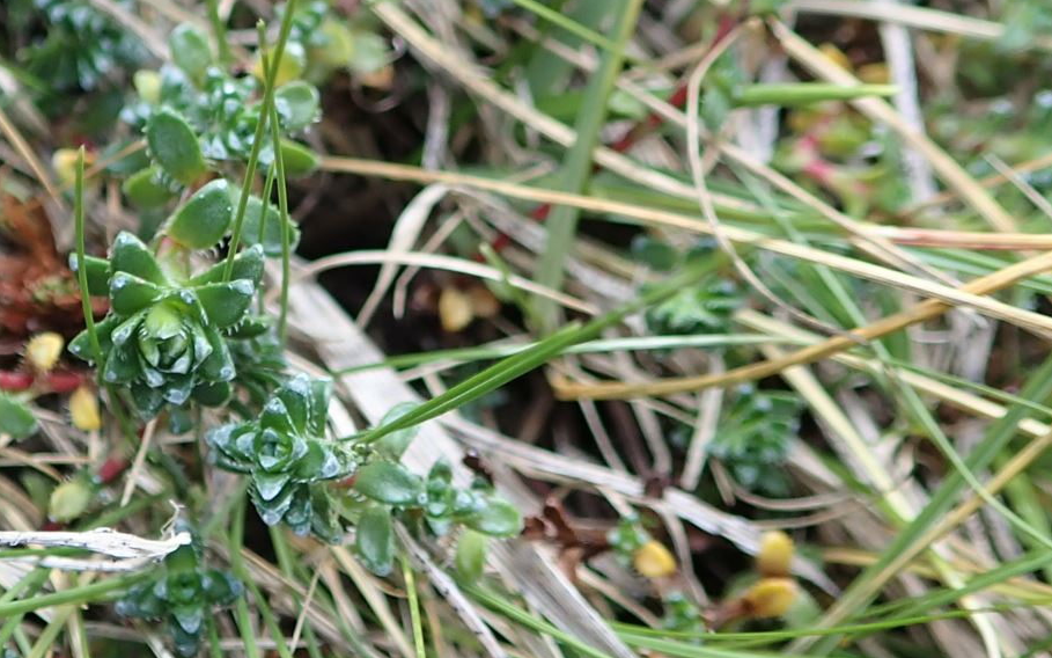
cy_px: 269
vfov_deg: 18.6
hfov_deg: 28.9
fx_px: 2007
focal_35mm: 70
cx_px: 245
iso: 100
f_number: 2.3
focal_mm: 5.5
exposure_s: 1/100
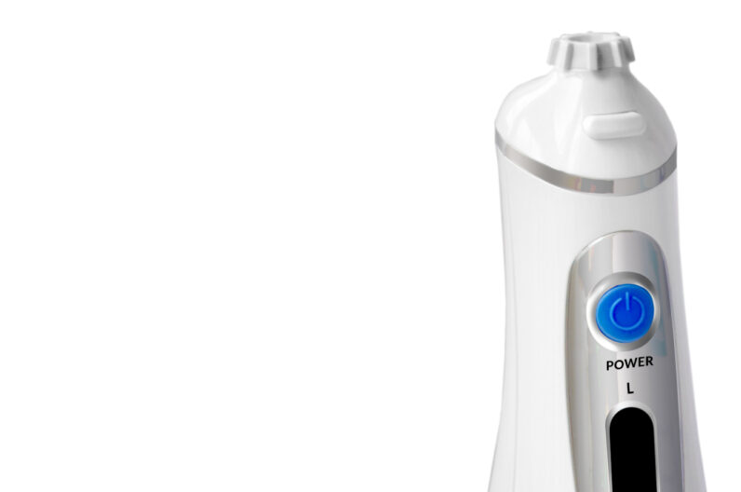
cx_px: 931
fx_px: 3966
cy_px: 613
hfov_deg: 10.5
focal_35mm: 193
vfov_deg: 7.0
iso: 200
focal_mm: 40
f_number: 7.1
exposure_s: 1/200
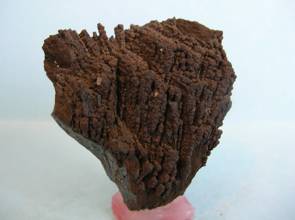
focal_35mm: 36
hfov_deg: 51.4
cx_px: 148
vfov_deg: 39.6
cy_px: 110
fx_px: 307
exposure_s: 1/6
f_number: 2.7
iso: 50
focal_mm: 6
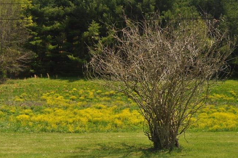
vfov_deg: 31.7
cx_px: 77
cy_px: 86
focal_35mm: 42
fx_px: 277
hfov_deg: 45.7
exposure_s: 1/200
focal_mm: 18
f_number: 7.1
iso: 200
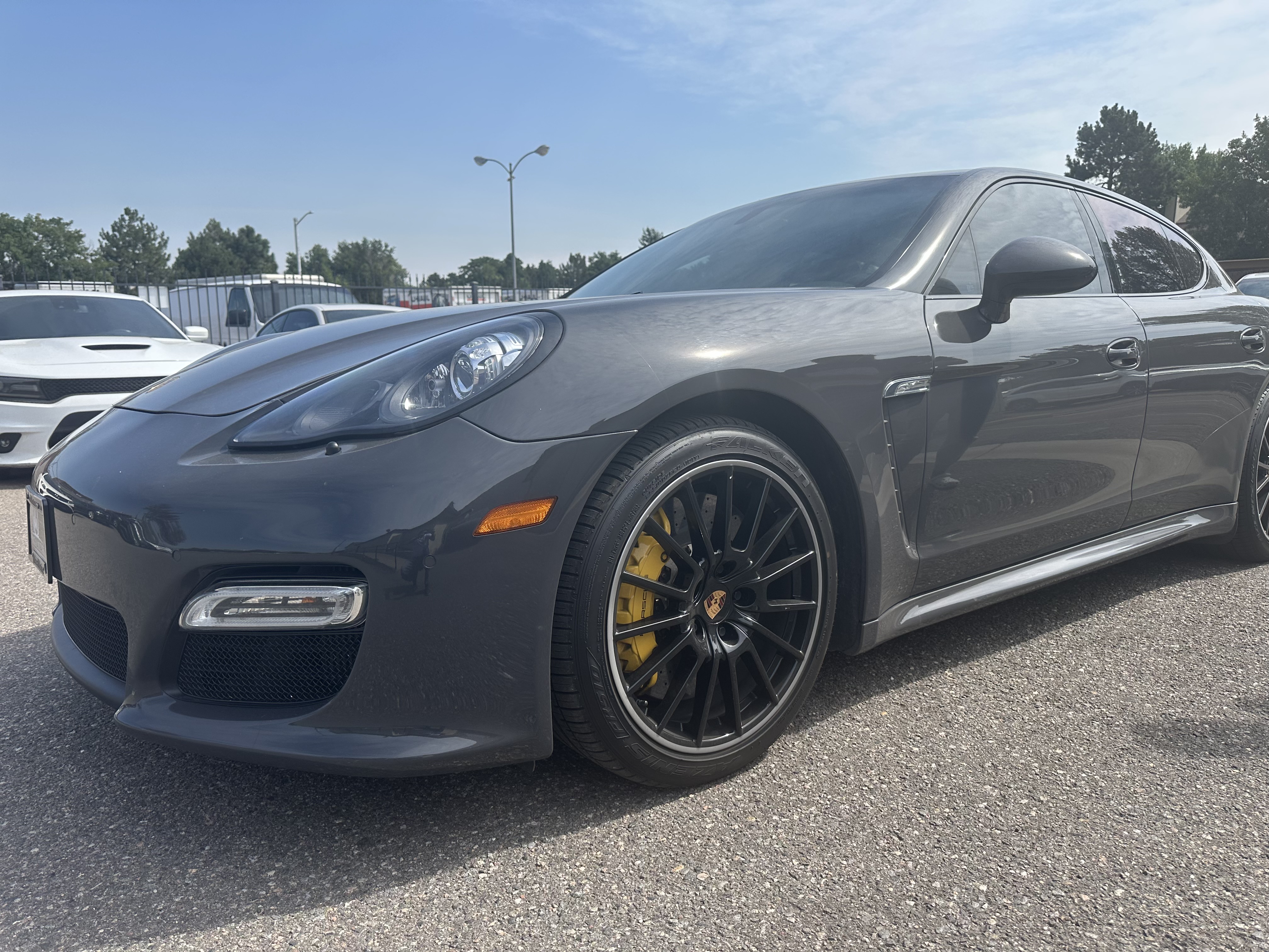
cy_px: 476
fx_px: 880
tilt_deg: -9.6
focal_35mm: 24
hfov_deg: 71.6
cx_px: 634
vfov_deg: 56.8
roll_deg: +0.2
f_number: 1.78
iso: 80
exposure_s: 1/3058
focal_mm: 6.86
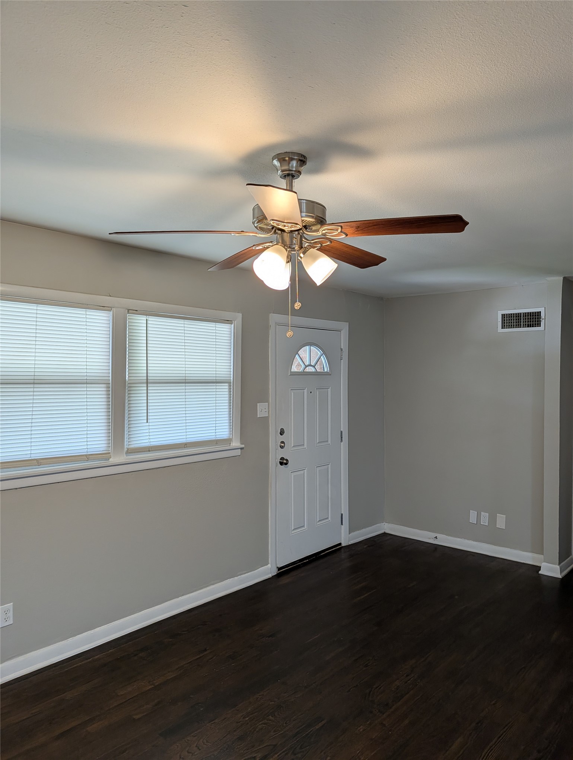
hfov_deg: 57.0
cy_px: 380
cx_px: 286
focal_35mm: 24
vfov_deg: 71.5
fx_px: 528
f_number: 1.68
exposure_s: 1/120
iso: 48
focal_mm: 6.9
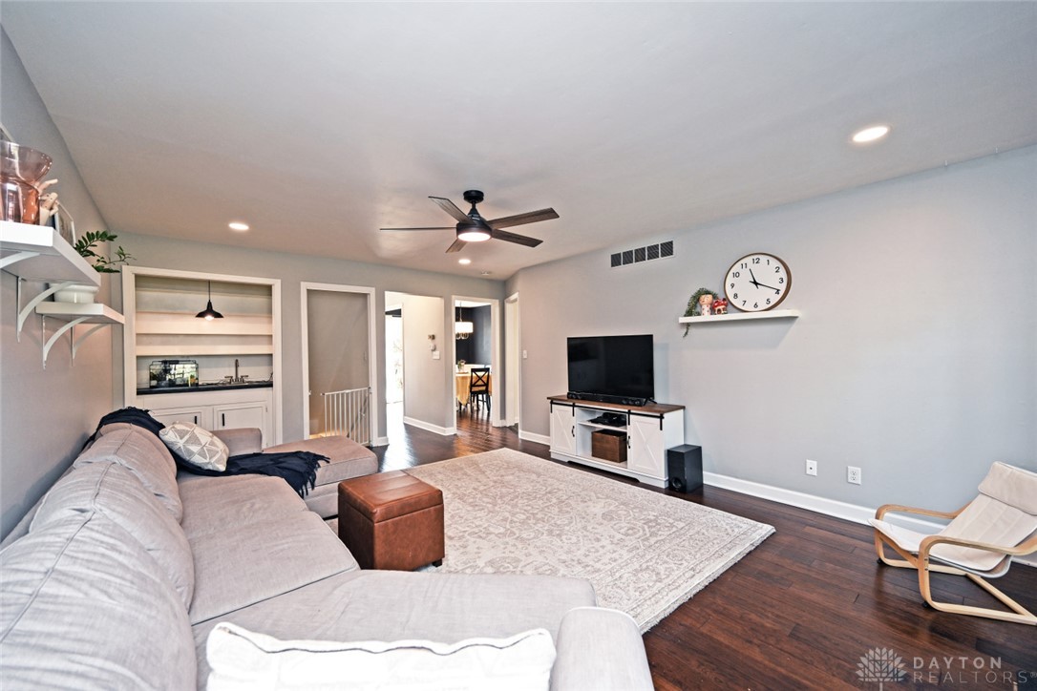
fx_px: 403
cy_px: 346
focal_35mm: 14
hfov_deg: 104.3
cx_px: 518
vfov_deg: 81.2
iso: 250
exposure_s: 1/60
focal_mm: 14
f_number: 4
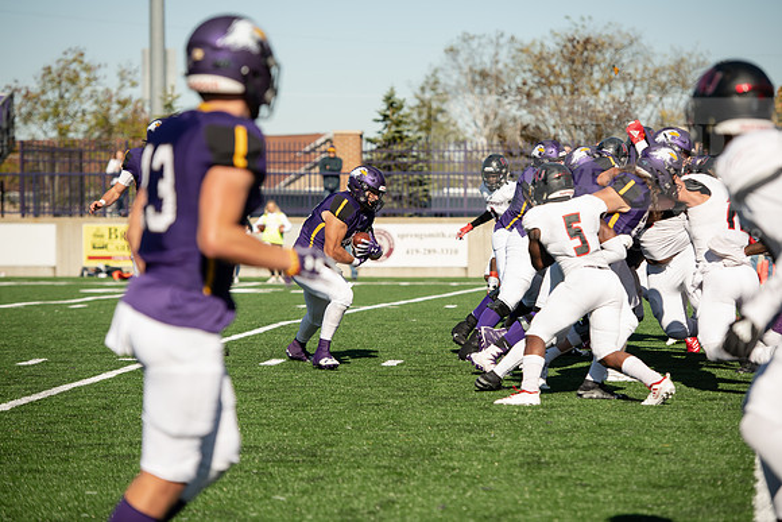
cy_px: 261
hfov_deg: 15.8
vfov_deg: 10.6
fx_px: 2824
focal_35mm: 130
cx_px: 391
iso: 160
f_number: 3.5
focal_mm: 130
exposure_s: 1/2000
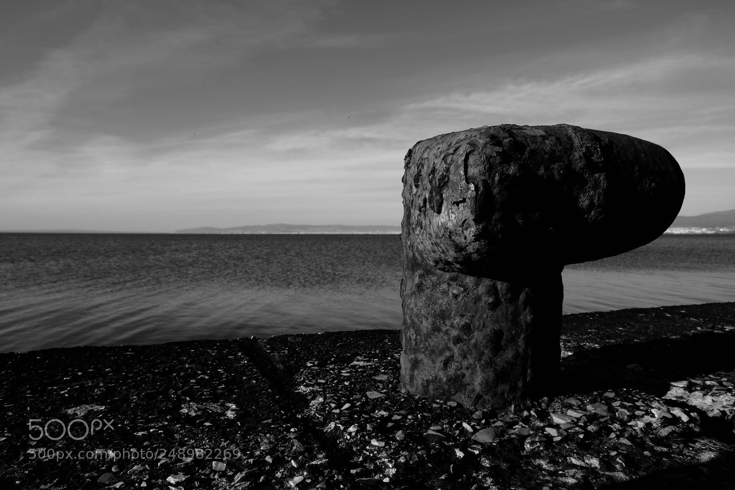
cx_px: 368
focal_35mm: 27
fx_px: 551
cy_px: 245
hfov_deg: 67.4
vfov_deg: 47.9
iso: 200
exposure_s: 1/125
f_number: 14
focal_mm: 18
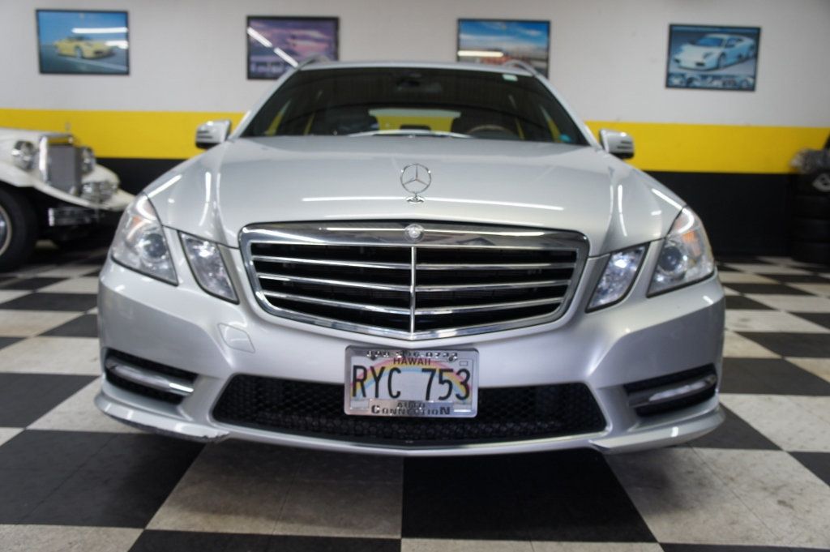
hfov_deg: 62.0
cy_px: 276
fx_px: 691
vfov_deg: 43.5
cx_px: 415
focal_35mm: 30
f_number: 4
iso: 200
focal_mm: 20
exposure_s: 1/30
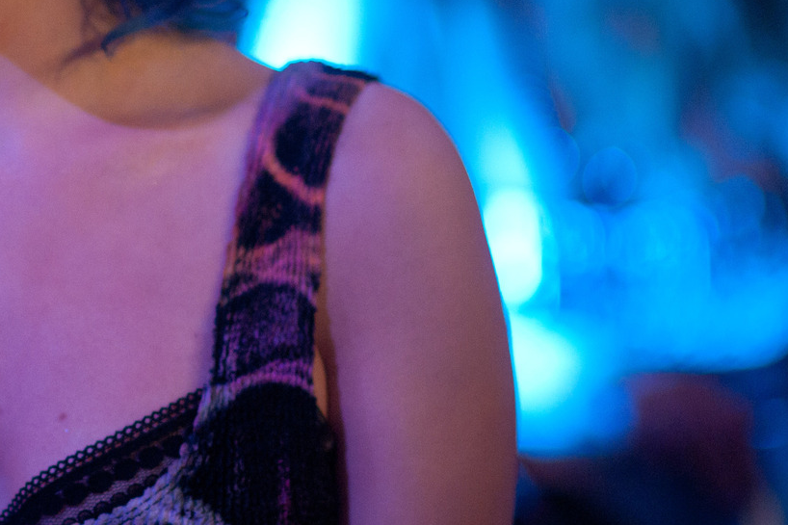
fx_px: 7396
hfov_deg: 6.1
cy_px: -26
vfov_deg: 4.1
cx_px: -25
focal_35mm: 338
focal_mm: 135
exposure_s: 1/400
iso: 1600
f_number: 2
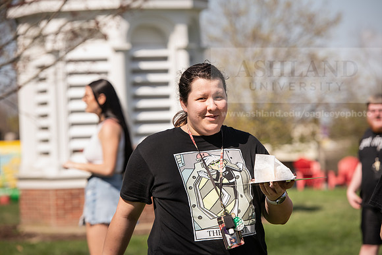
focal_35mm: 150
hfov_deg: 13.7
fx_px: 1592
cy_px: 128
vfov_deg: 9.2
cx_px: 191
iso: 100
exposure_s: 1/500
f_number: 5
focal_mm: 150
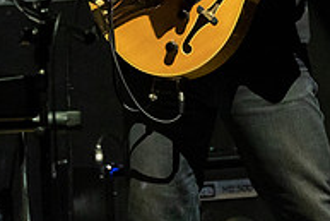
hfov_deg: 1.7
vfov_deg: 1.2
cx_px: 255
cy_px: -85
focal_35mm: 1184
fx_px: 10861
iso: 3200
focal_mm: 394
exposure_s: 1/250
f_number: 5.6
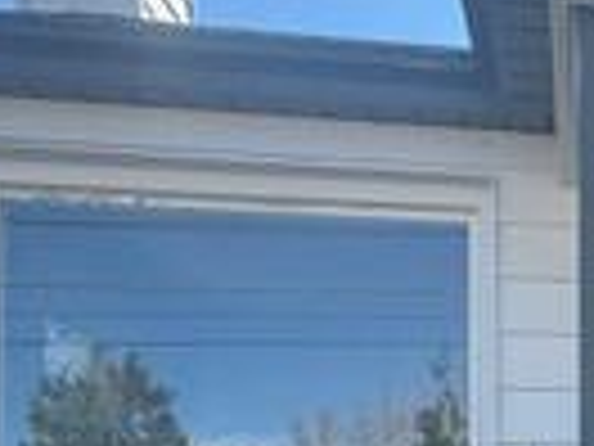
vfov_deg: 19.9
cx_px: 842
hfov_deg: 23.8
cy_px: 577
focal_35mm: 68
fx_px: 1167
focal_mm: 2.22
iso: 40
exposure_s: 1/482
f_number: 2.2
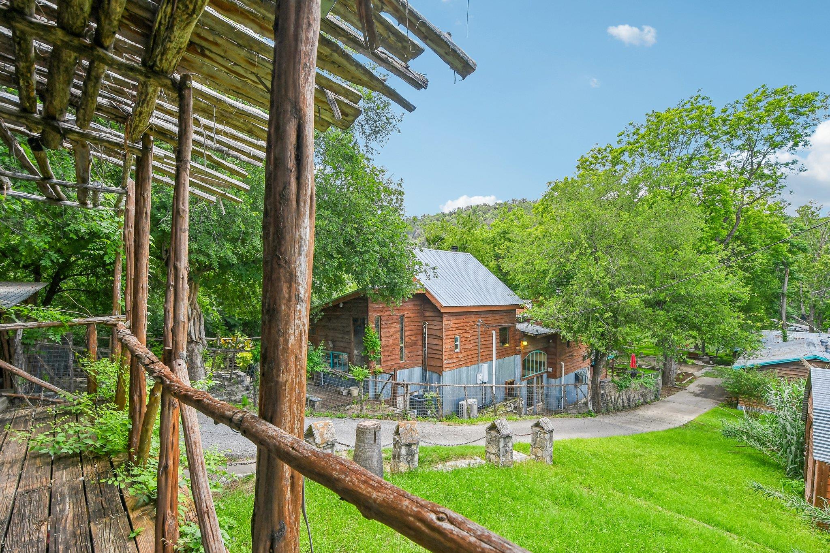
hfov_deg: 100.4
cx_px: 415
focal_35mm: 15
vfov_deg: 77.3
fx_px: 346
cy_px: 276
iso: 400
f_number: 8
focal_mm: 10
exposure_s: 1/250
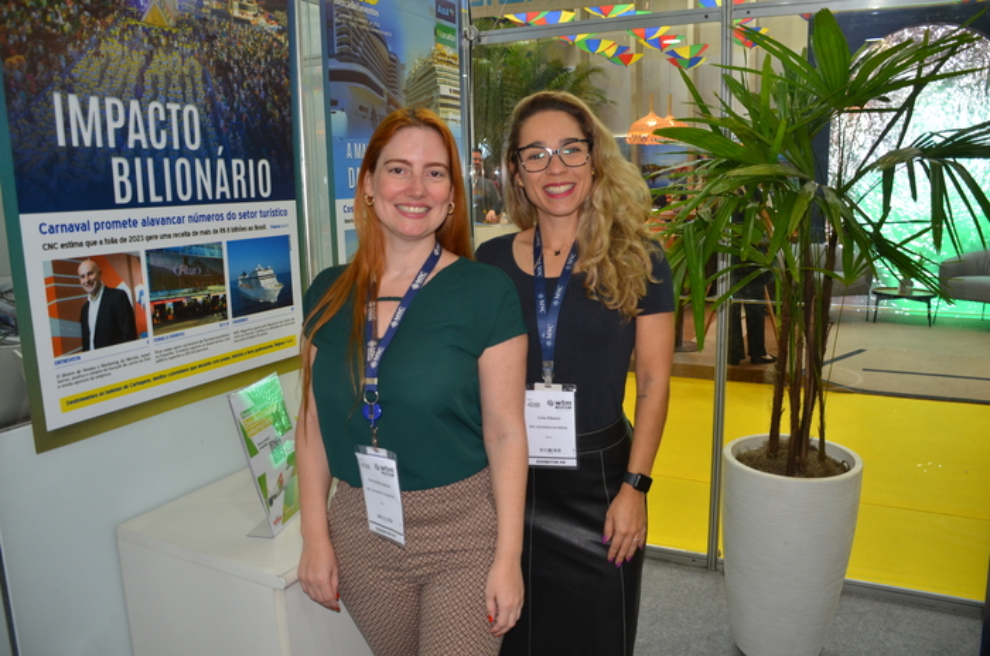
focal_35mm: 27
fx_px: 741
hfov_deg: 67.5
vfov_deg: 47.8
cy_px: 328
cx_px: 495
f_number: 3.5
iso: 400
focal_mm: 18
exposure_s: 1/80
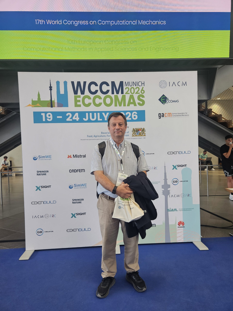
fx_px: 206
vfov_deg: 73.9
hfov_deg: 58.9
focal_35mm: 23
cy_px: 156
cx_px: 116
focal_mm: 5.4
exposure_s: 1/190
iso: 160
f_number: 1.8
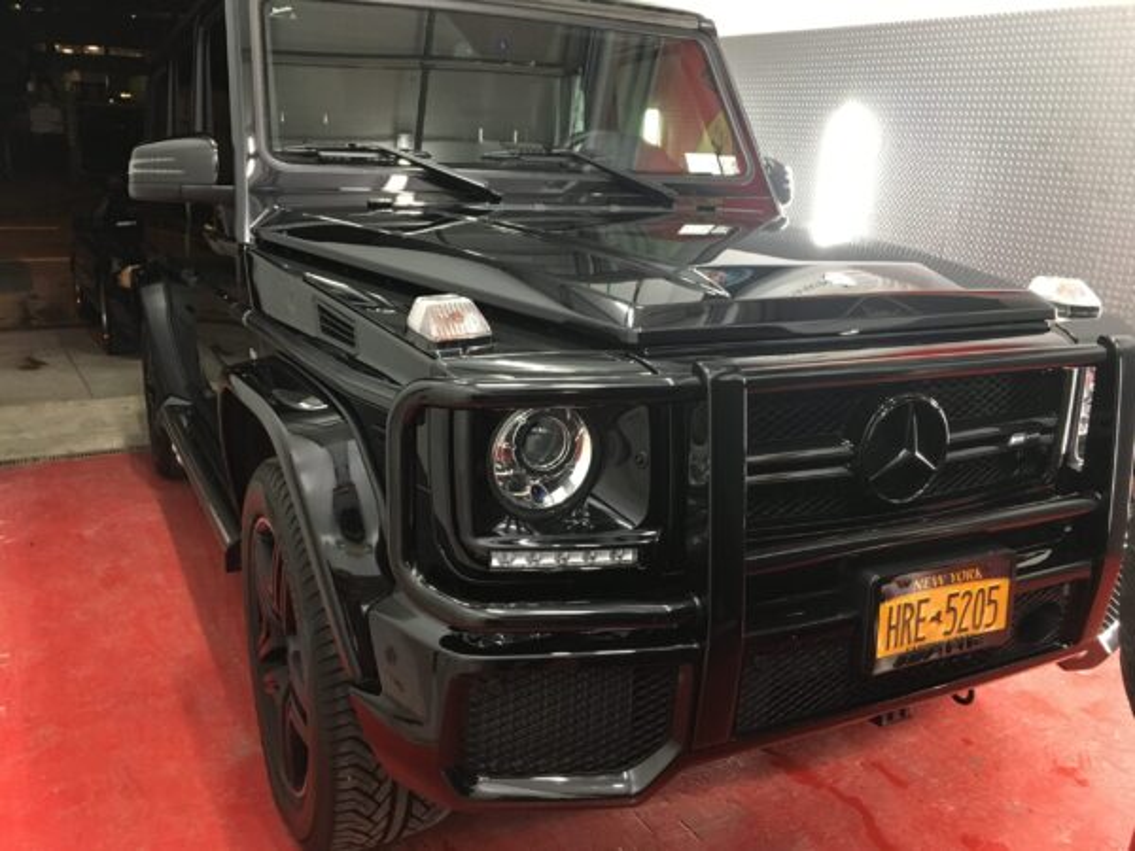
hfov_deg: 61.7
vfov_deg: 48.2
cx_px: 568
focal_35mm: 29
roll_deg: -2.3
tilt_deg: -17.7
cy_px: 426
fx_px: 951
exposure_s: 1/30
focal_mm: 4.15
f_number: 2.2
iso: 160
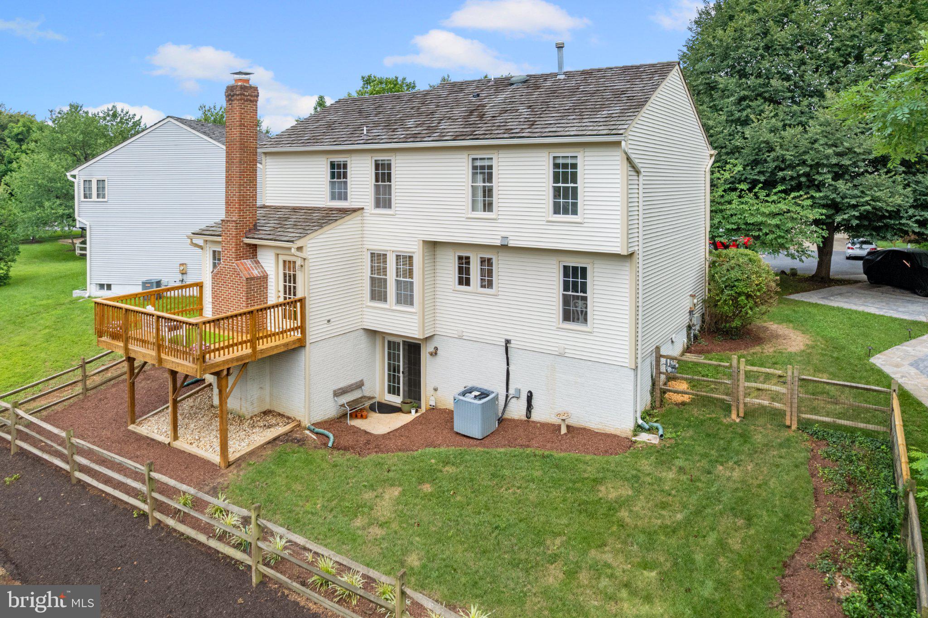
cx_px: 464
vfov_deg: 57.2
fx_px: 567
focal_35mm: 22
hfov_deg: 78.6
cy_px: 309
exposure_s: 1/730
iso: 100
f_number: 2.8
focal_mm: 8.38
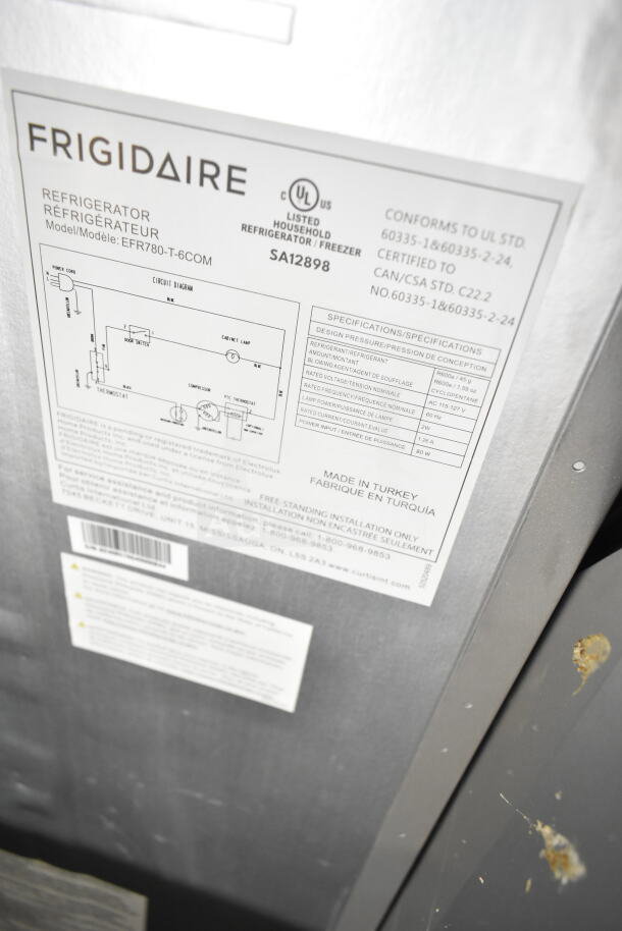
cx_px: 311
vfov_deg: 67.4
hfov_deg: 48.0
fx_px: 699
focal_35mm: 27
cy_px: 466
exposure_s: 1/60
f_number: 4
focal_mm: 18
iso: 1600
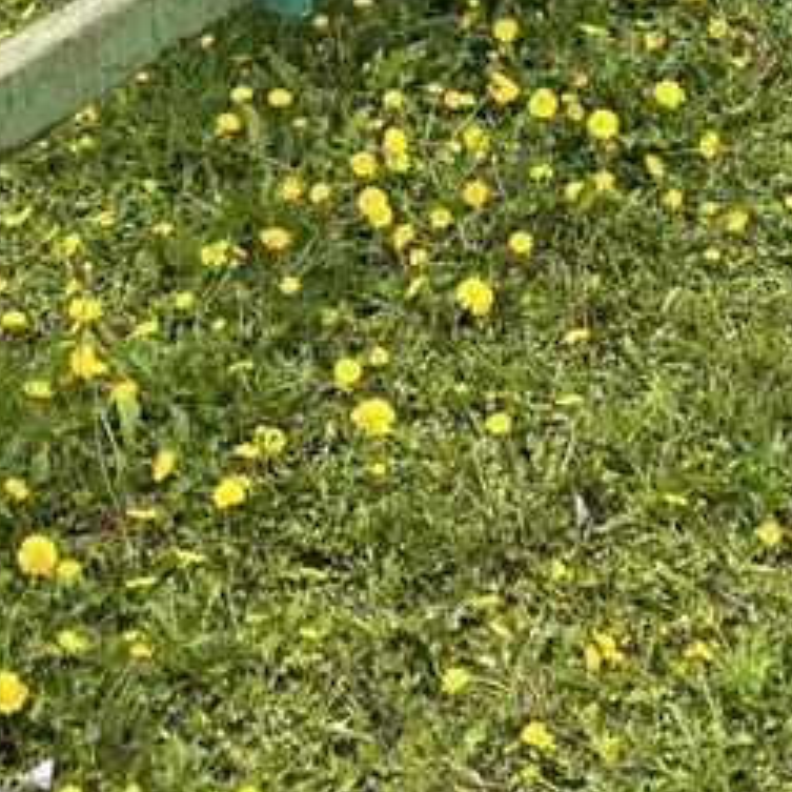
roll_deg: -3.0
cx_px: 303
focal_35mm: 88
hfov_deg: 19.7
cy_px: -189
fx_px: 2278
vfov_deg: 18.6
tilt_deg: -18.6
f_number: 1.5
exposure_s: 1/588
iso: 50
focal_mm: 5.7
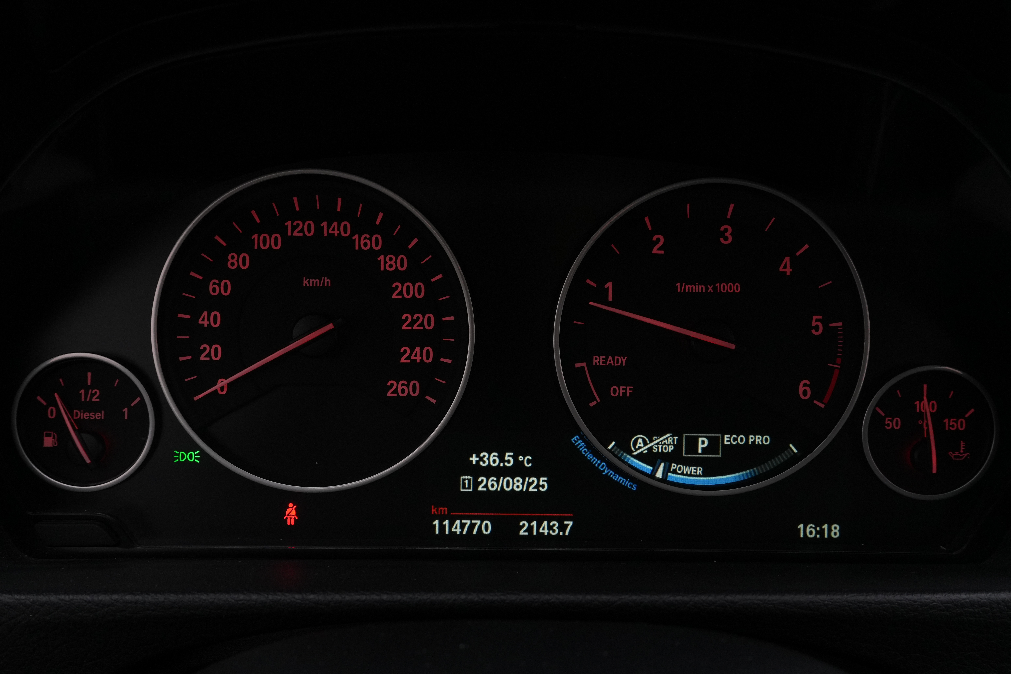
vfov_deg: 47.9
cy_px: 337
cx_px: 506
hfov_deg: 67.4
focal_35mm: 27
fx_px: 758
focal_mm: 18
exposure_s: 1/25
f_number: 8
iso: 1000
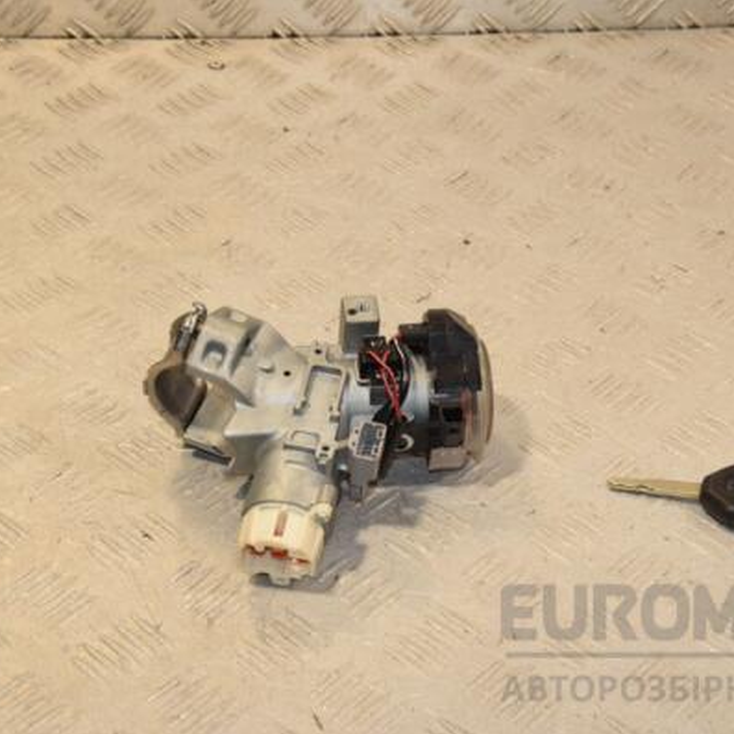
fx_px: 1943
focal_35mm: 81
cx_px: 466
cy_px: 366
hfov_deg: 21.3
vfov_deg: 21.4
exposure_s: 1/200
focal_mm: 42
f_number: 9
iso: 800
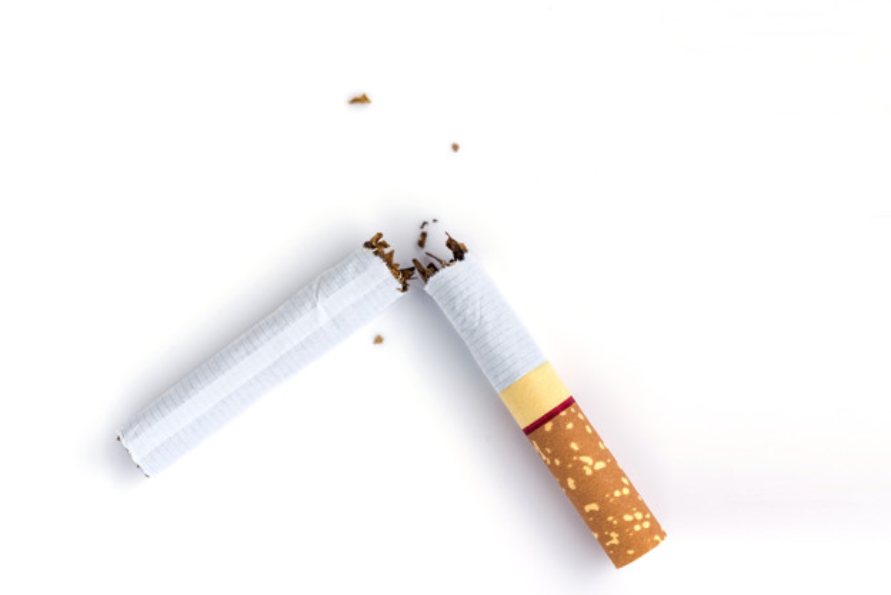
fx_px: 1486
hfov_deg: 33.4
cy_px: 298
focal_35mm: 60
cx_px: 446
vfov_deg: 22.7
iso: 100
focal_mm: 60
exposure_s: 1/30
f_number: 10
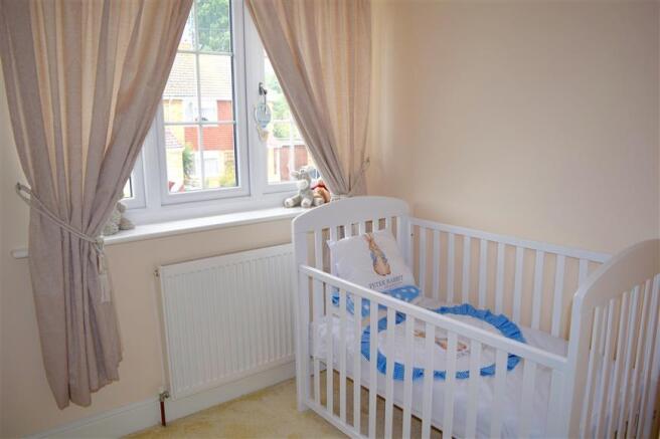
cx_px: 330
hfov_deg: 67.4
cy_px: 220
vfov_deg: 47.9
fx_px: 495
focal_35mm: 27
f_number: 3.5
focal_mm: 18
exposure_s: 1/80
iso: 100
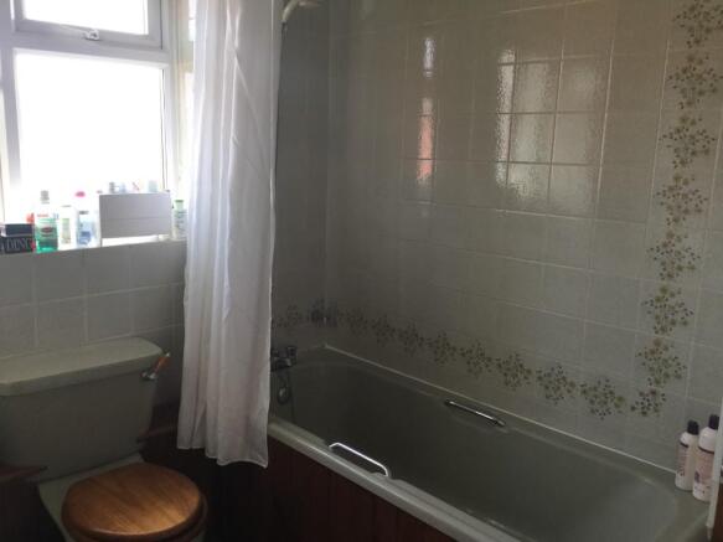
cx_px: 362
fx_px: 647
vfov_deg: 45.4
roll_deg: -1.2
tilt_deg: -12.0
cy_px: 271
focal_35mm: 31
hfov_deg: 58.4
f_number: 2.4
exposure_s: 1/40
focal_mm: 3.3
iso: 25
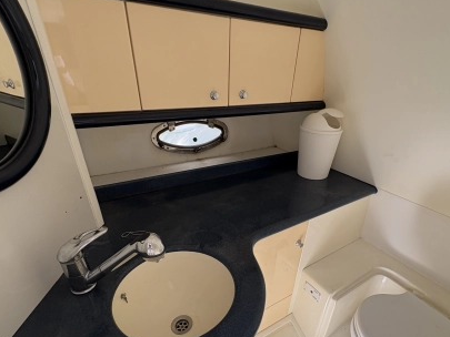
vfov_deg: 67.3
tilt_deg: -31.5
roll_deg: -3.7
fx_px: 247
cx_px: 243
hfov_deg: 84.5
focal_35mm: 19
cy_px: 217
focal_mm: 2.22
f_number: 2.2
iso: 100
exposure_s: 1/99
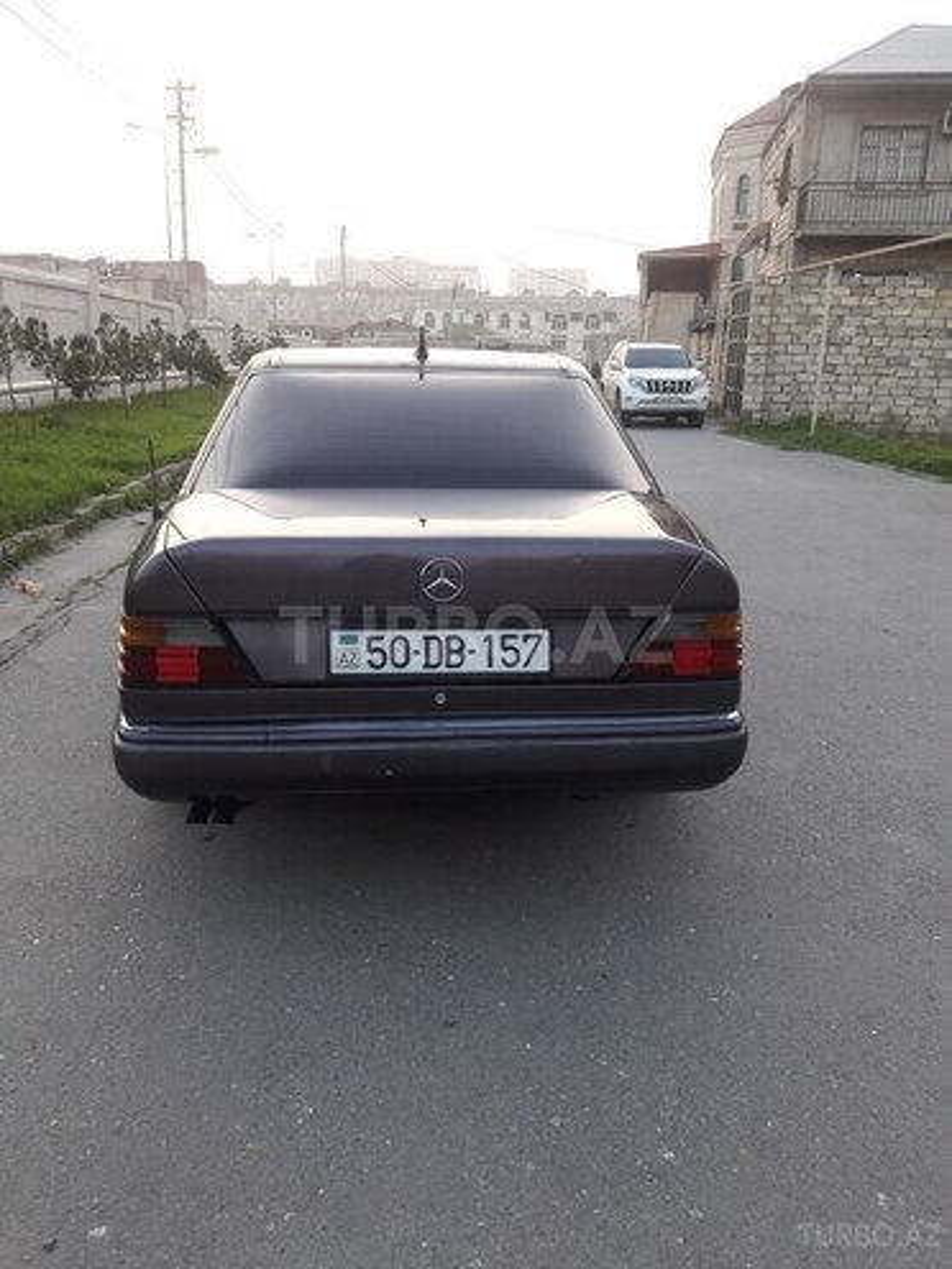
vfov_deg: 63.4
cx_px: 476
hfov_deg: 49.7
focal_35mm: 28
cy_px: 634
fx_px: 1027
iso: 80
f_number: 1.9
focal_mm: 3.7
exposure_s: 1/100
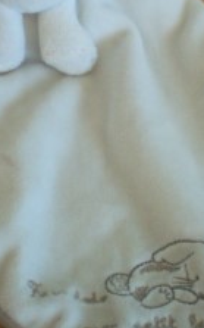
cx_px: 131
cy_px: 76
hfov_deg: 13.9
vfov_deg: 21.9
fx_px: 838
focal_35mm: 94
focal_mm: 6.3
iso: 192
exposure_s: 1/56.7
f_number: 3.1
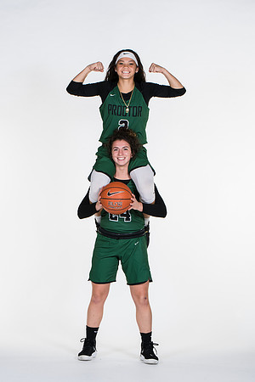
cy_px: 191
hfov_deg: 11.1
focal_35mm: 123
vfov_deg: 16.7
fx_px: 1307
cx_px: 128
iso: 200
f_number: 6.3
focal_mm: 82
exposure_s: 1/160
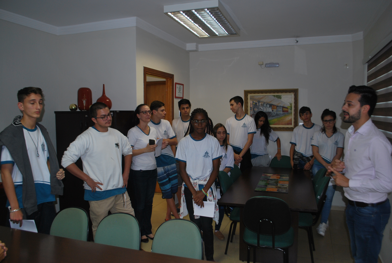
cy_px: 132
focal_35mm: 27
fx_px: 295
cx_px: 196
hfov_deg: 67.3
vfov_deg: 48.1
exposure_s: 1/60
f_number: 3.5
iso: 200
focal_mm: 18
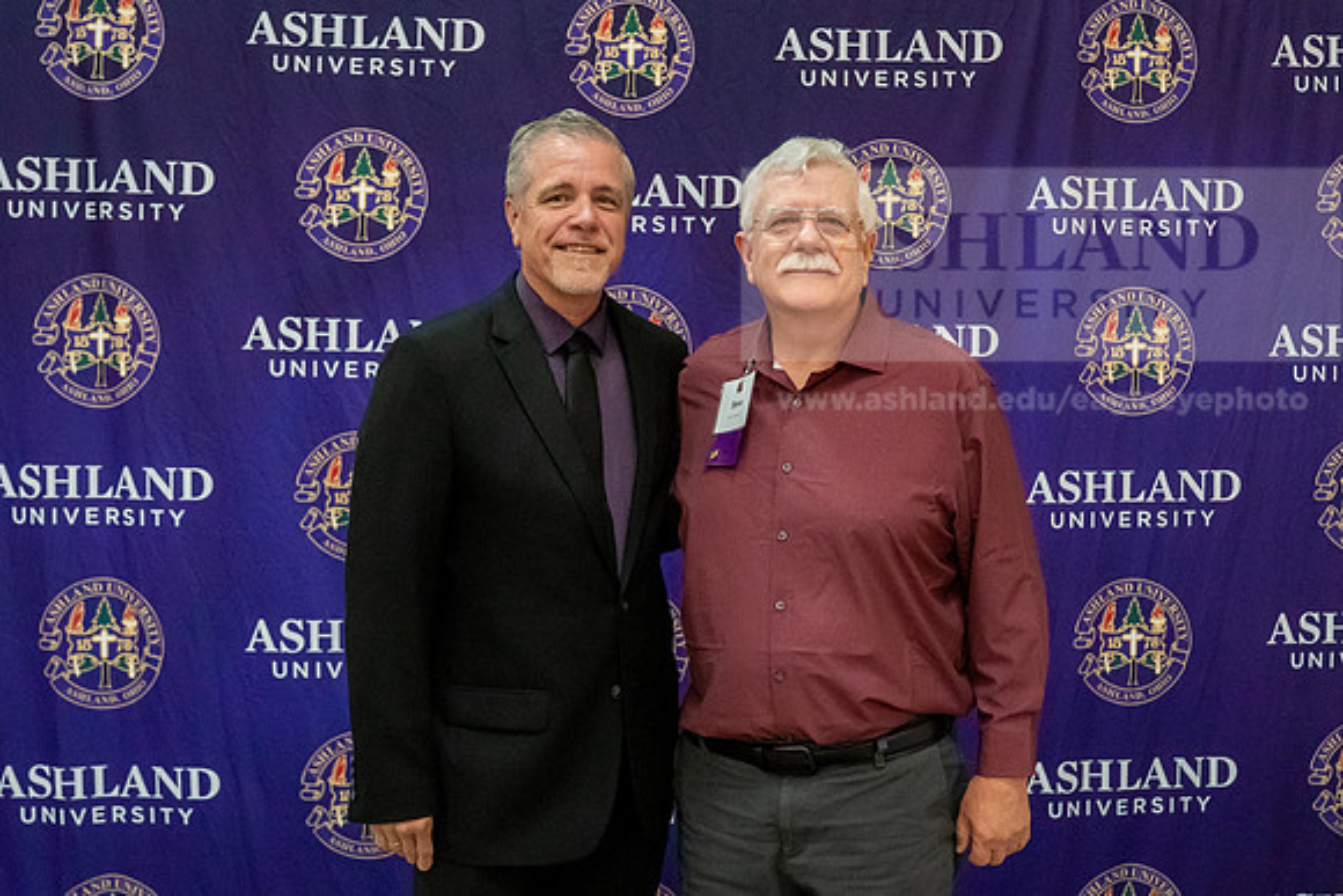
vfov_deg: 30.3
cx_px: 718
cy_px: 467
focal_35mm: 44
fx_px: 1657
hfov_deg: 44.1
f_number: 2.8
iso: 5000
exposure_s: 1/400
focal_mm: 28
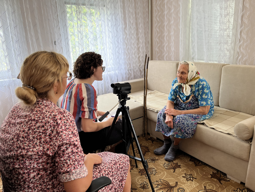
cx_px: 128
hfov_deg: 67.3
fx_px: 192
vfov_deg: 53.1
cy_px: 96
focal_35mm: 26
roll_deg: +3.5
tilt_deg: -14.9
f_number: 1.6
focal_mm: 5.1
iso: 80
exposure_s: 1/100
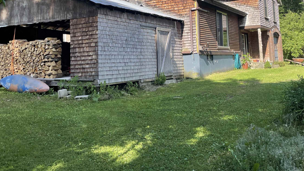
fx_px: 314
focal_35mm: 39
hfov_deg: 51.2
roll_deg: +3.1
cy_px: 30
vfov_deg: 29.6
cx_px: 187
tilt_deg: +5.6
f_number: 1.6
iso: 32
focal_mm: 4.2
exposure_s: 1/1276
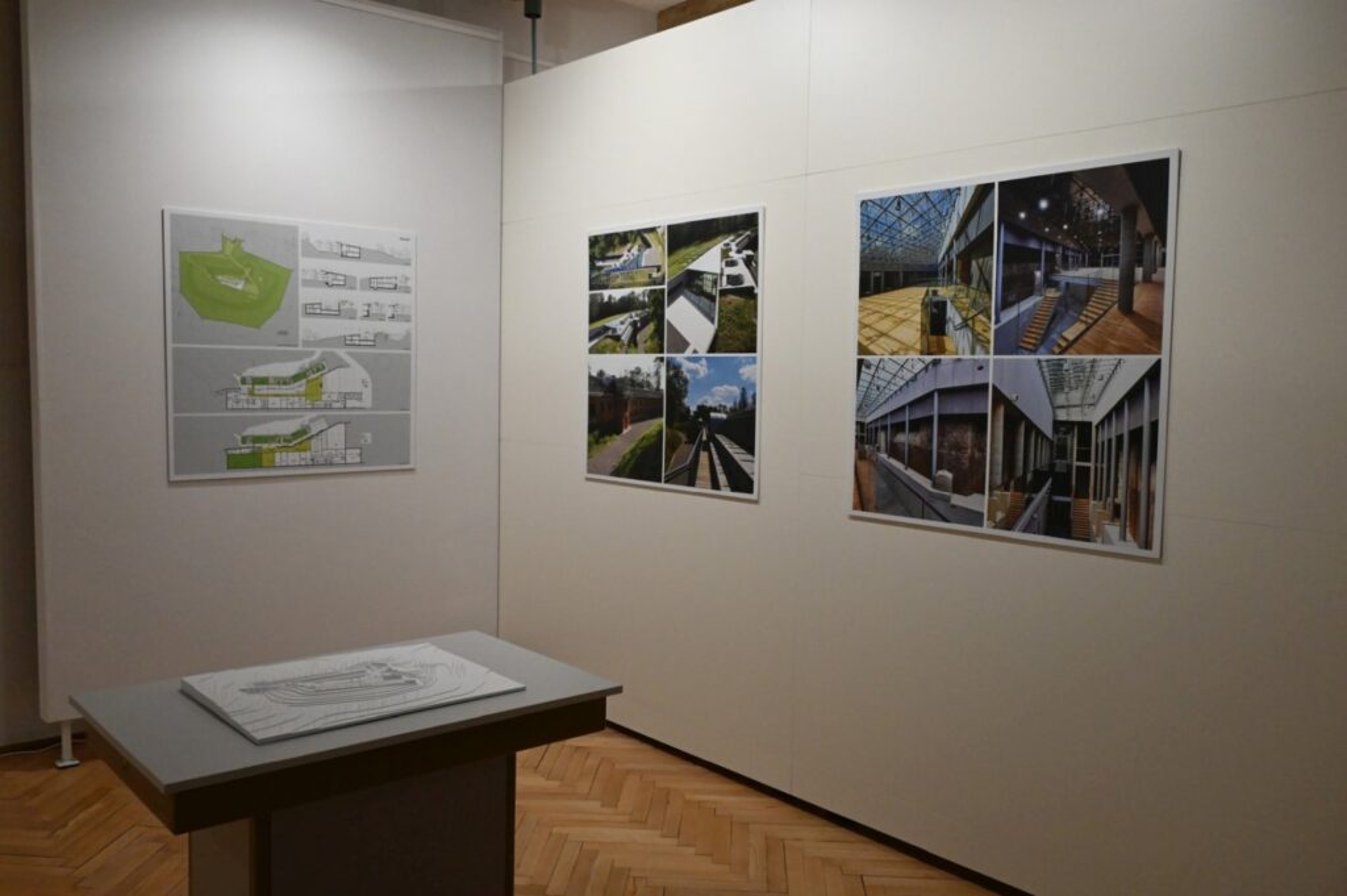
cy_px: 448
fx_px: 1122
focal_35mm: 30
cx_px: 674
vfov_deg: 43.5
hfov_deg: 62.0
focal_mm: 30
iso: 5000
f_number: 6.3
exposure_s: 1/160
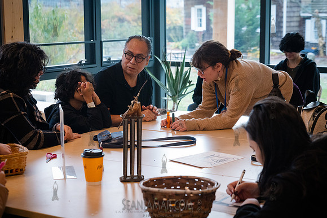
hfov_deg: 31.0
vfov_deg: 20.9
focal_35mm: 65
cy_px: 109
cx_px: 164
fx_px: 590
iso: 6400
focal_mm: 65
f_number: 5.6
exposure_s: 1/320
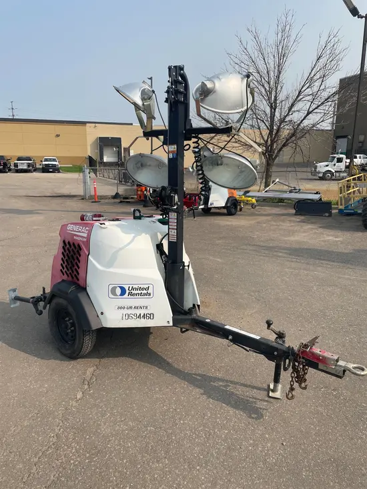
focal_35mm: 26
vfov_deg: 67.3
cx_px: 184
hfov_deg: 53.1
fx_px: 367
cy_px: 244
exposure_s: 1/5051
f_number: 1.6
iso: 50
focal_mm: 4.2
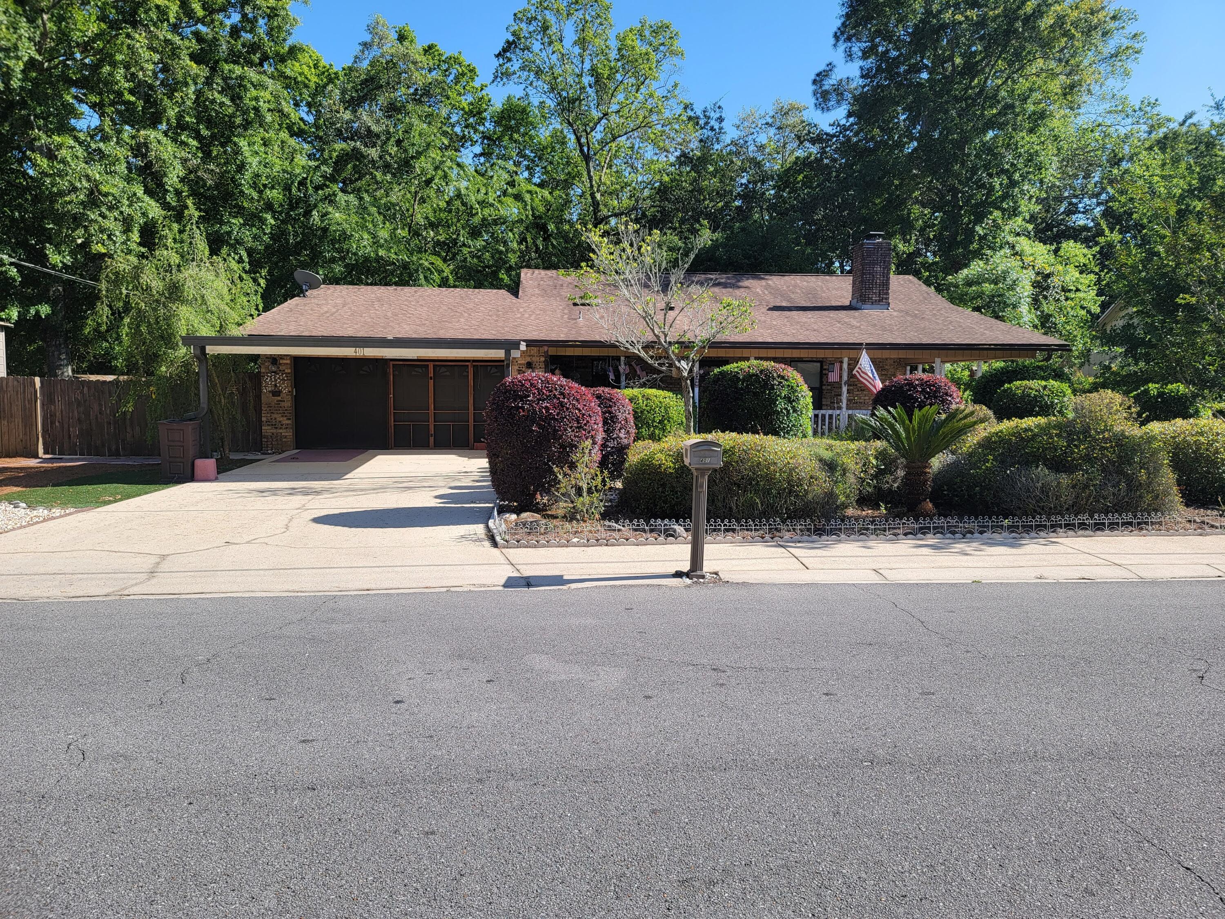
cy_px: 460
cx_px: 612
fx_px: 849
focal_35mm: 24
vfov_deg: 56.8
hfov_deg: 71.6
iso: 16
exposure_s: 1/583
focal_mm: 6.7
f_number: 1.8
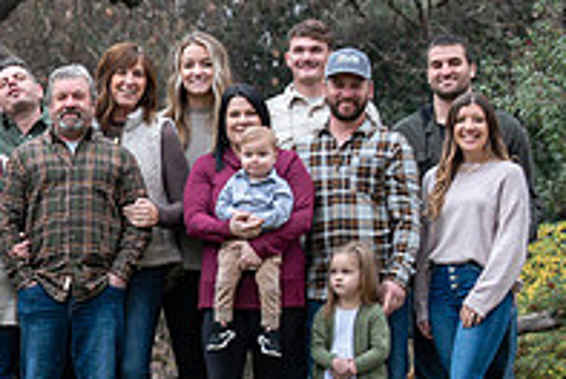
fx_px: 4535
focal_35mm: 288
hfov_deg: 7.1
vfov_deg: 4.8
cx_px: -175
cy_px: 194
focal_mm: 98
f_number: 4
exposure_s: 1/125
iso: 200
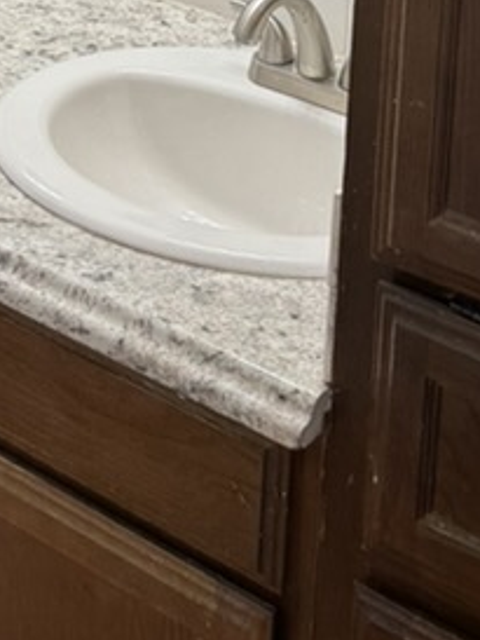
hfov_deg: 16.4
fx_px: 1663
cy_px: -277
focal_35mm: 90
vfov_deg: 19.4
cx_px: 166
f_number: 1.78
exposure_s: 1/120
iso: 64
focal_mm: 6.76
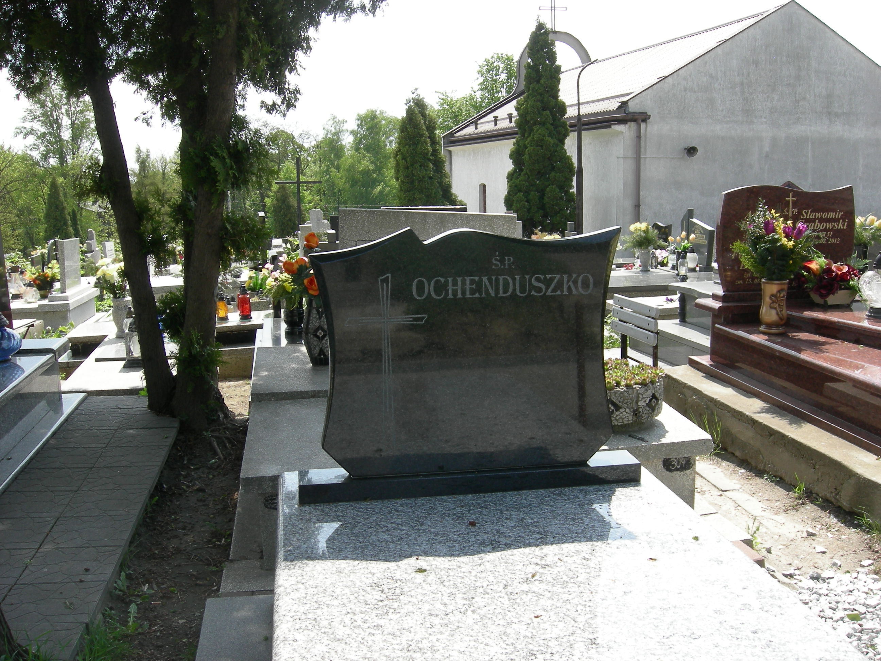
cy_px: 330
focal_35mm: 36
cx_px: 440
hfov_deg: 51.4
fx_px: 916
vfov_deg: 39.7
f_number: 5.4
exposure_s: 1/168
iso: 64
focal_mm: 7.5
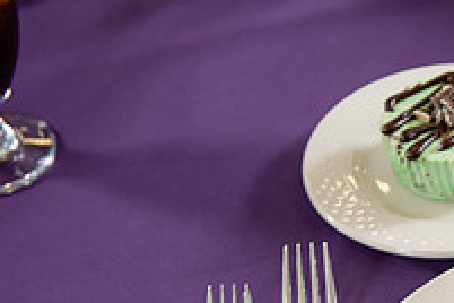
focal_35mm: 150
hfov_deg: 13.1
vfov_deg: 9.0
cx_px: 626
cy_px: 367
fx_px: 1892
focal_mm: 52
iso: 400
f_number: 4
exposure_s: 1/160
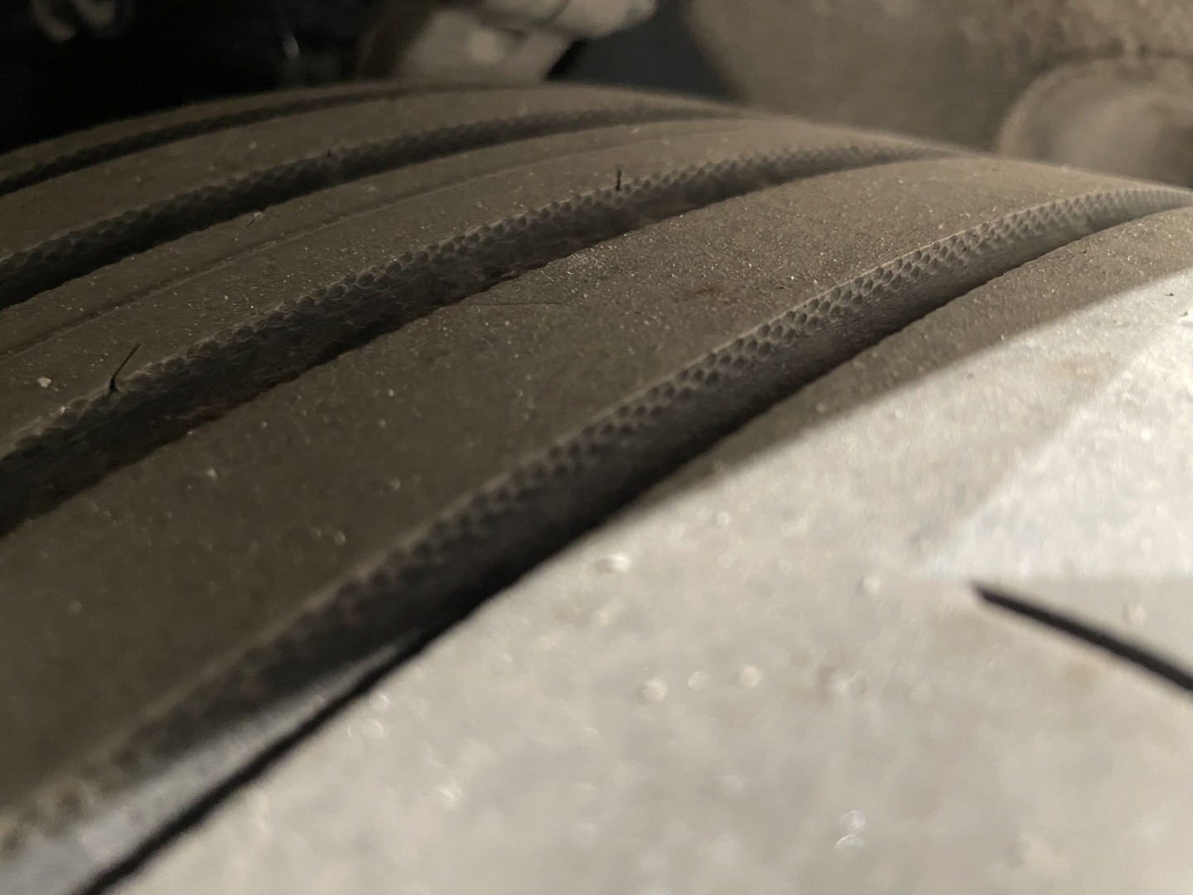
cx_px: 596
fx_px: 896
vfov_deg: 53.1
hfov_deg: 67.3
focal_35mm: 26
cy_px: 448
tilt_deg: -24.9
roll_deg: -5.7
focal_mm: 4.2
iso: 500
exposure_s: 1/25
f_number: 1.6
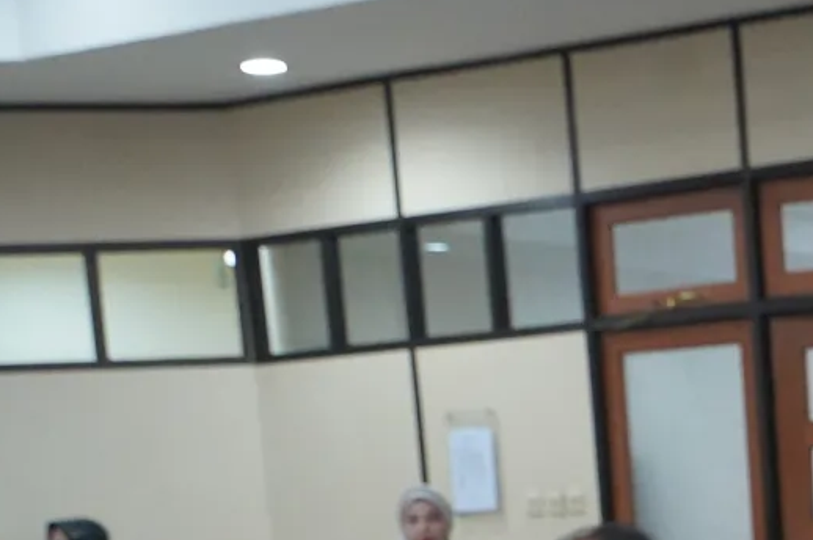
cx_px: 1135
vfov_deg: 11.1
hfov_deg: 16.6
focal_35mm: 115
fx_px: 2594
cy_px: 963
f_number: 5.6
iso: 8000
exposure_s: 1/100
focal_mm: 31
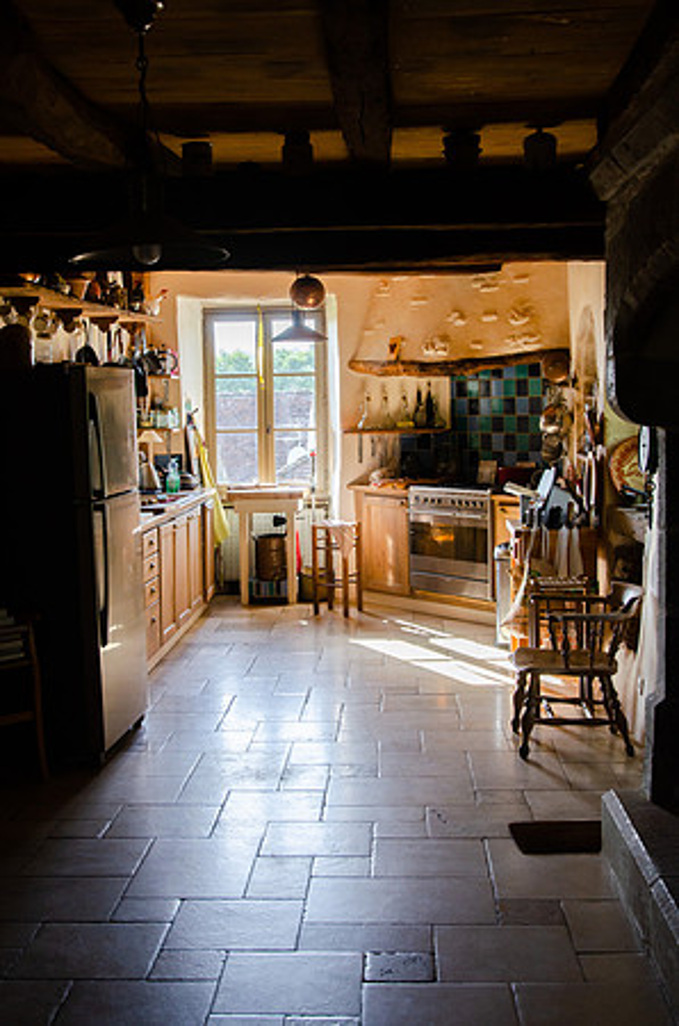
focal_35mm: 48
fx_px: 1364
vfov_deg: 41.2
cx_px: 340
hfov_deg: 27.9
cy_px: 513
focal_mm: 32
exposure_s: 1/125
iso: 500
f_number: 5.6
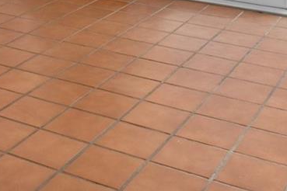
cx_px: 52
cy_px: -190
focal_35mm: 78
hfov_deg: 25.5
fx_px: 622
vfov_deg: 14.5
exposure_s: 1/3
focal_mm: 12
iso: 320
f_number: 8
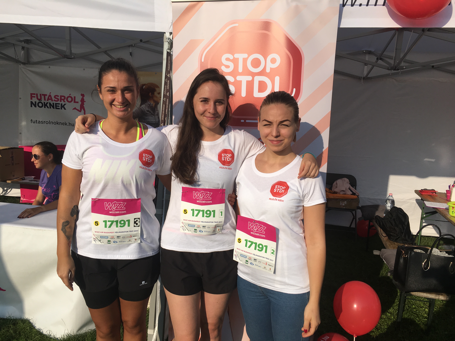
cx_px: 228
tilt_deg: -10.2
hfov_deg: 61.7
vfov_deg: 48.2
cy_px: 170
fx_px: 381
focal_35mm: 29
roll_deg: -1.6
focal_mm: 4.15
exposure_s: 1/2481
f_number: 2.2
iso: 25
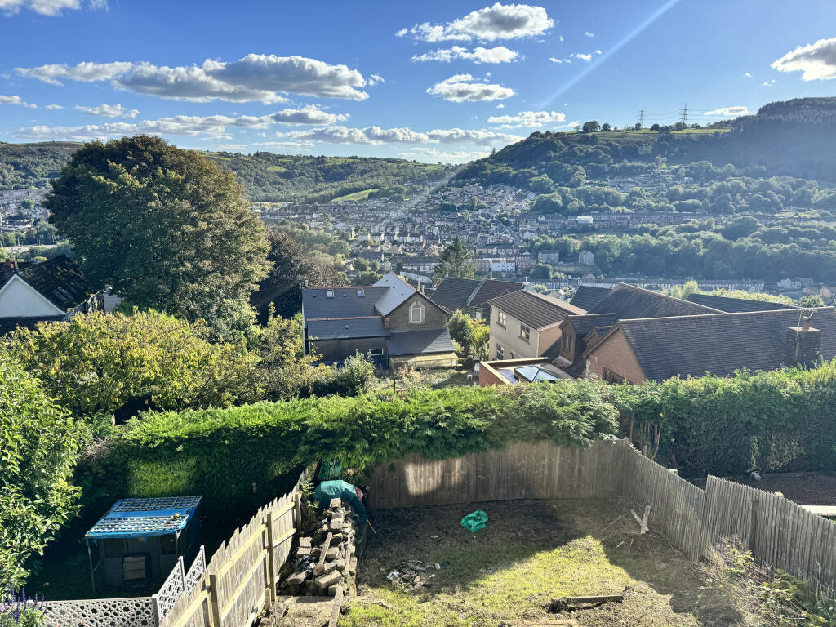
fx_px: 580
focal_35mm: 24
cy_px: 314
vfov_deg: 56.8
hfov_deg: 71.6
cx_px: 418
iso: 80
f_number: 1.78
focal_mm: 6.76
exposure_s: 1/3413
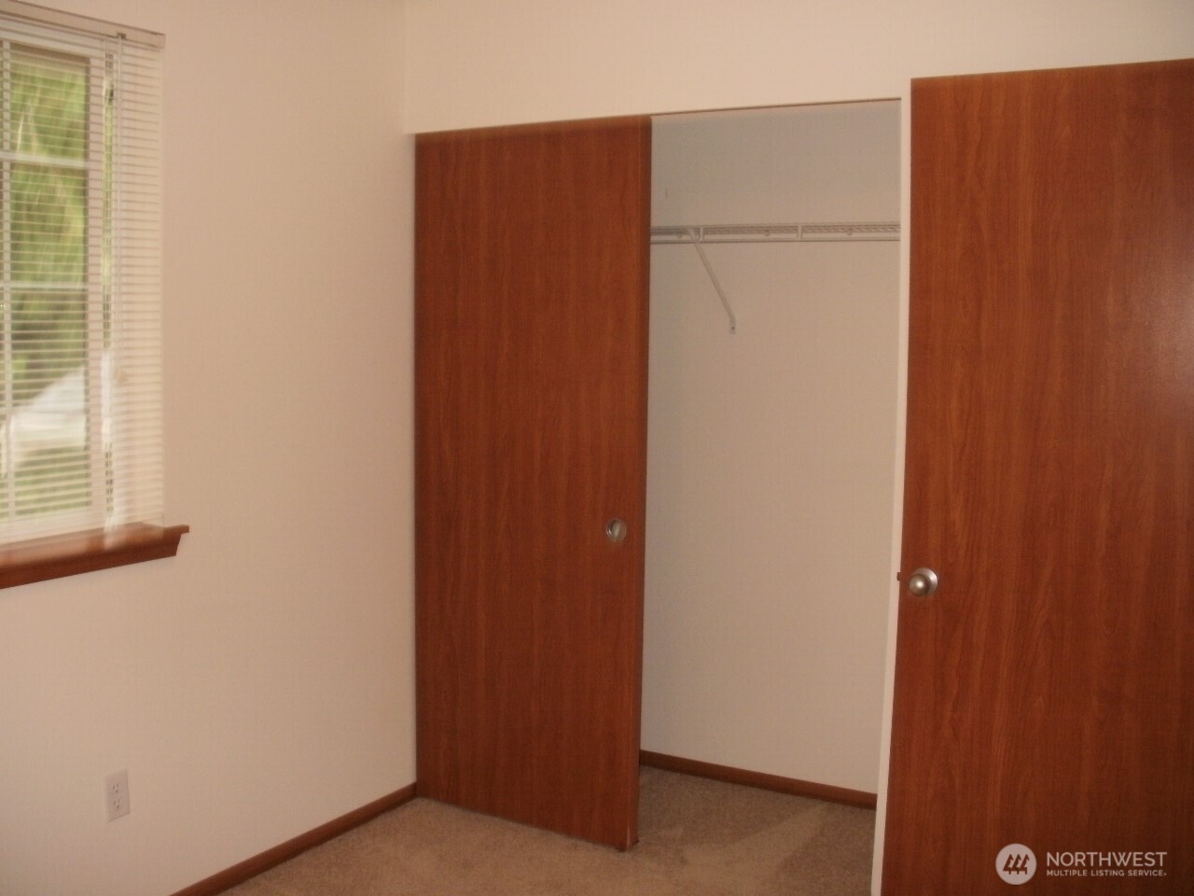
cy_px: 448
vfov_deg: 39.7
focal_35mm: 36
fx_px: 1242
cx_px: 597
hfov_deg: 51.4
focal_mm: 6.3
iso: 125
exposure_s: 1/30
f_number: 3.5
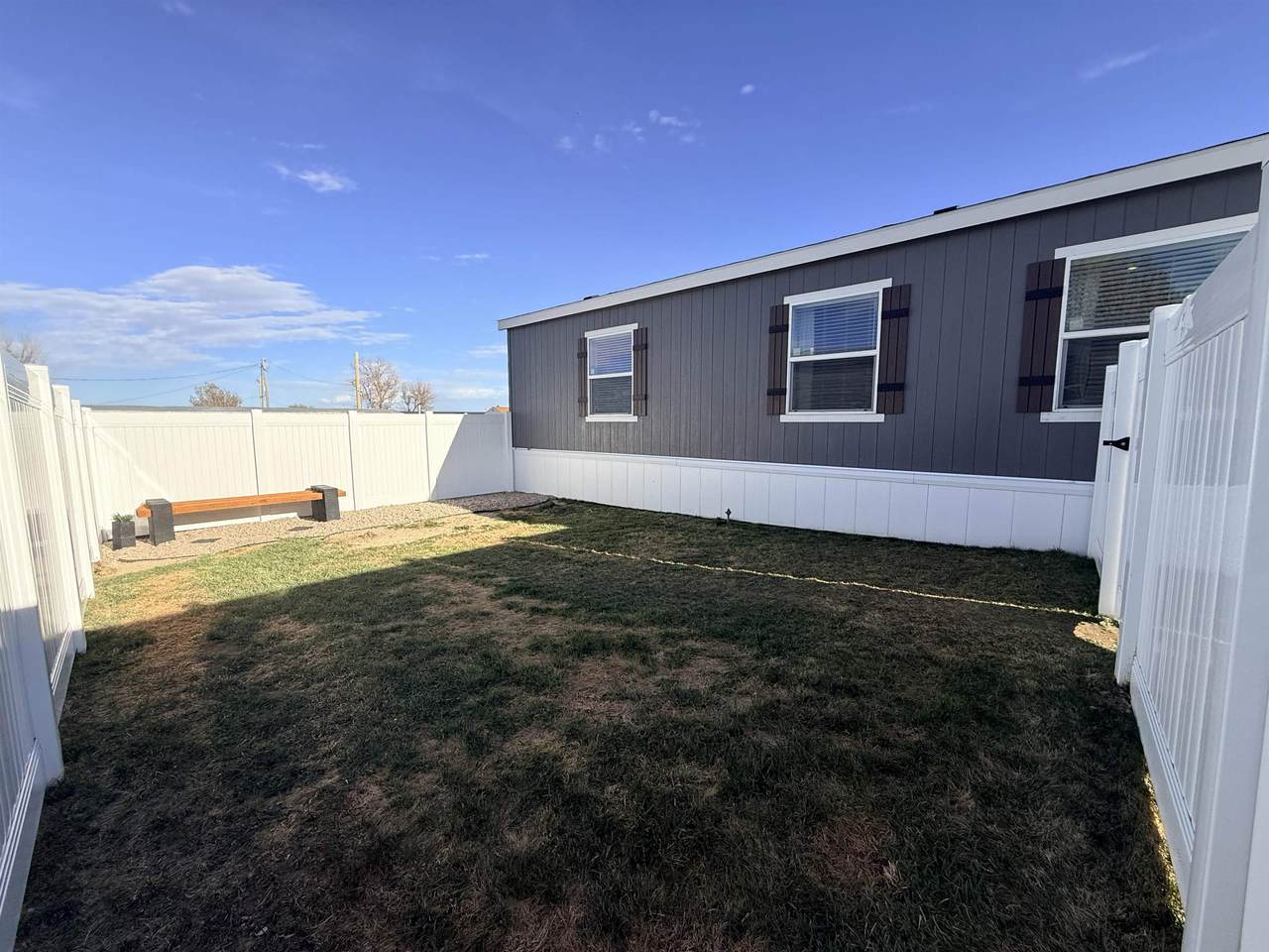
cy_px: 476
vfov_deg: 85.7
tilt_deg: -6.1
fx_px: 513
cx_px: 634
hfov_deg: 102.1
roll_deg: +0.0
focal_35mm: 14
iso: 64
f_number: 2.2
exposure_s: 1/1795
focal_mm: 2.22
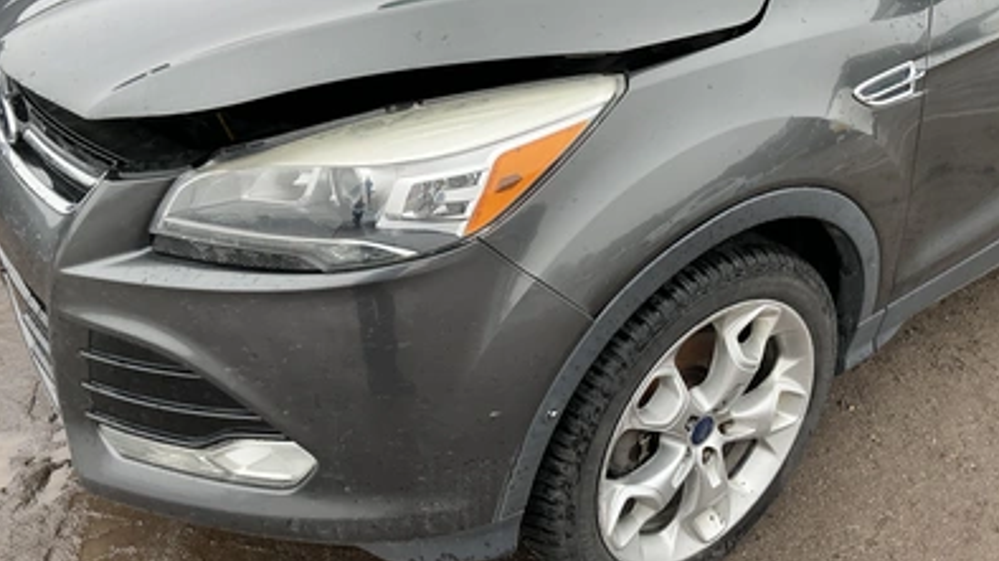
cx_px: 494
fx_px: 821
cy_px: 236
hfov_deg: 62.7
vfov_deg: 37.6
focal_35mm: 31
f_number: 1.8
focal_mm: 3
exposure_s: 1/146
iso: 20
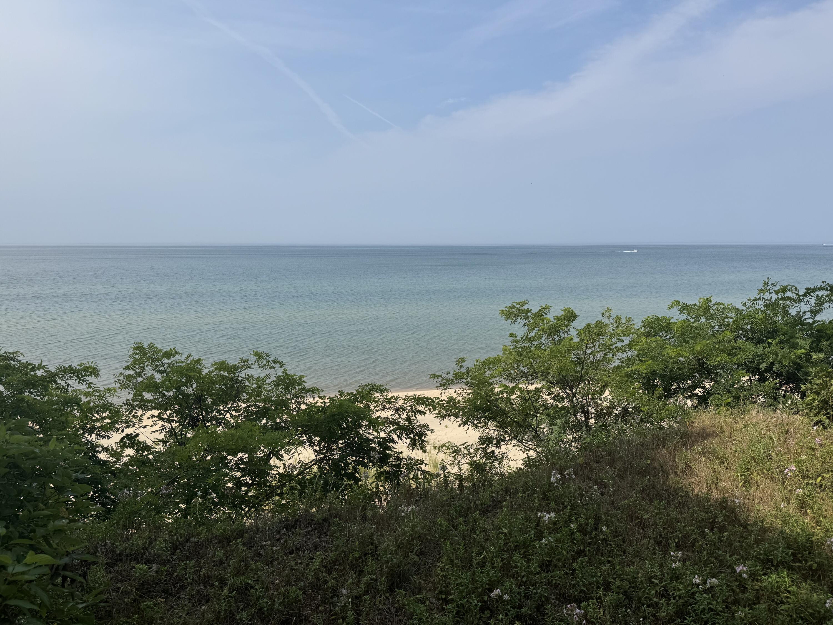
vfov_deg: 56.8
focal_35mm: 24
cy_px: 312
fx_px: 578
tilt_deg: -7.3
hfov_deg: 71.6
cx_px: 416
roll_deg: +0.9
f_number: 1.78
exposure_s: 1/6410
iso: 80
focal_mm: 6.76
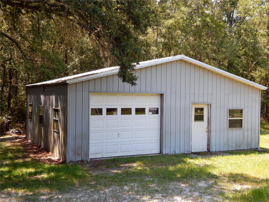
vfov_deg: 33.6
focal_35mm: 43
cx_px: 134
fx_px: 334
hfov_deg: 43.9
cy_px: 101
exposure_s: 1/250
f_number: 3.6
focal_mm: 7.7
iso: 125
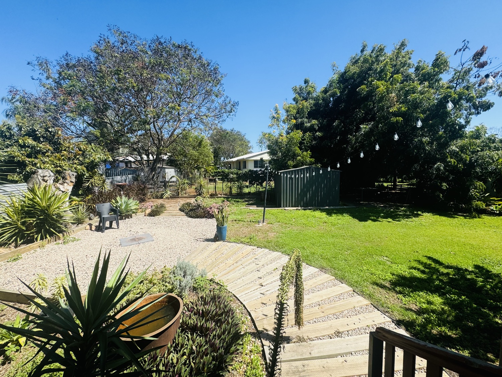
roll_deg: +0.6
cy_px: 188
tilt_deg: -6.5
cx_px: 251
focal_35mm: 14
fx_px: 203
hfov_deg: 102.1
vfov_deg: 85.7
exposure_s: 1/1217
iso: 50
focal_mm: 2.22
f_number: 2.2
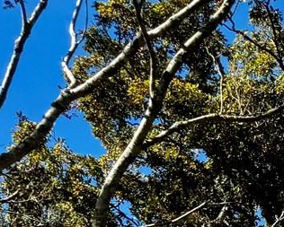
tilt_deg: +7.3
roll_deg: -0.3
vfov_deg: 8.7
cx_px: 710
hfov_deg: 10.6
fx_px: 1278
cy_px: 646
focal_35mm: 152
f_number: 1.78
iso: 80
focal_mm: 6.76
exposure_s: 1/2710
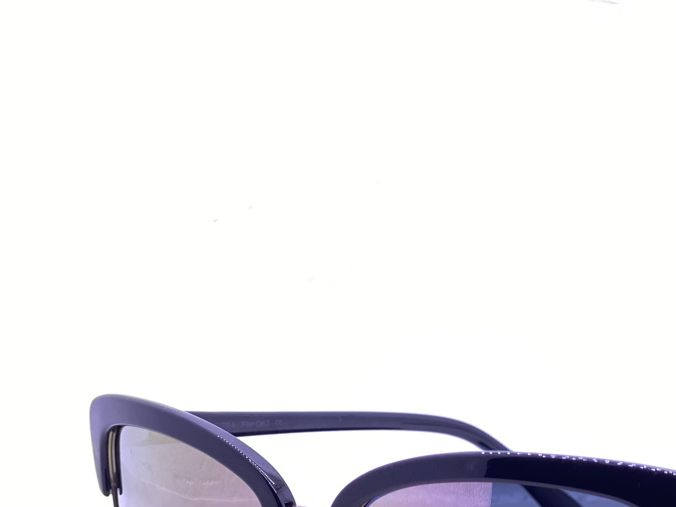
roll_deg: -0.1
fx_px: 2011
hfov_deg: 19.0
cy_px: 416
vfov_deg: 14.3
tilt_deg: -10.6
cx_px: 470
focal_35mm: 103
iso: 50
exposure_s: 1/122
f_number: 2
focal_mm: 6
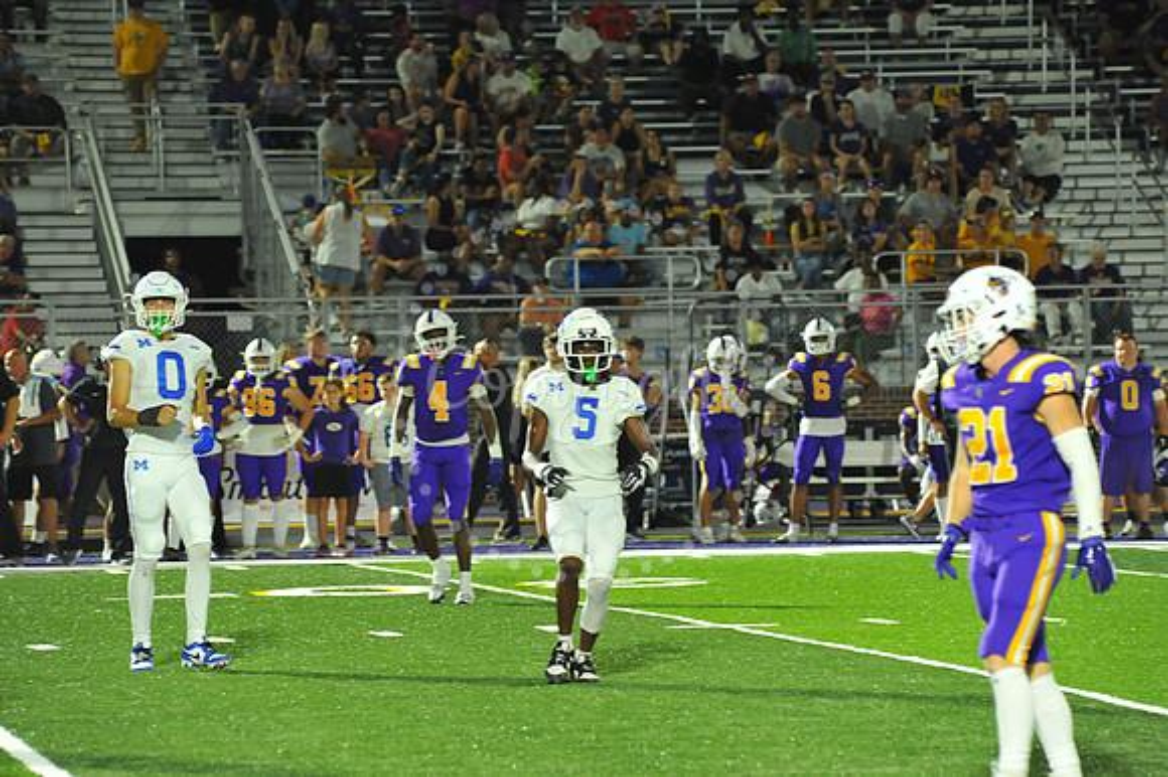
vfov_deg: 6.9
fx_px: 6485
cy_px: 388
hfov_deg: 10.3
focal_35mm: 200
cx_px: 584
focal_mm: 200
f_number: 5.6
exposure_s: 1/200
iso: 4000
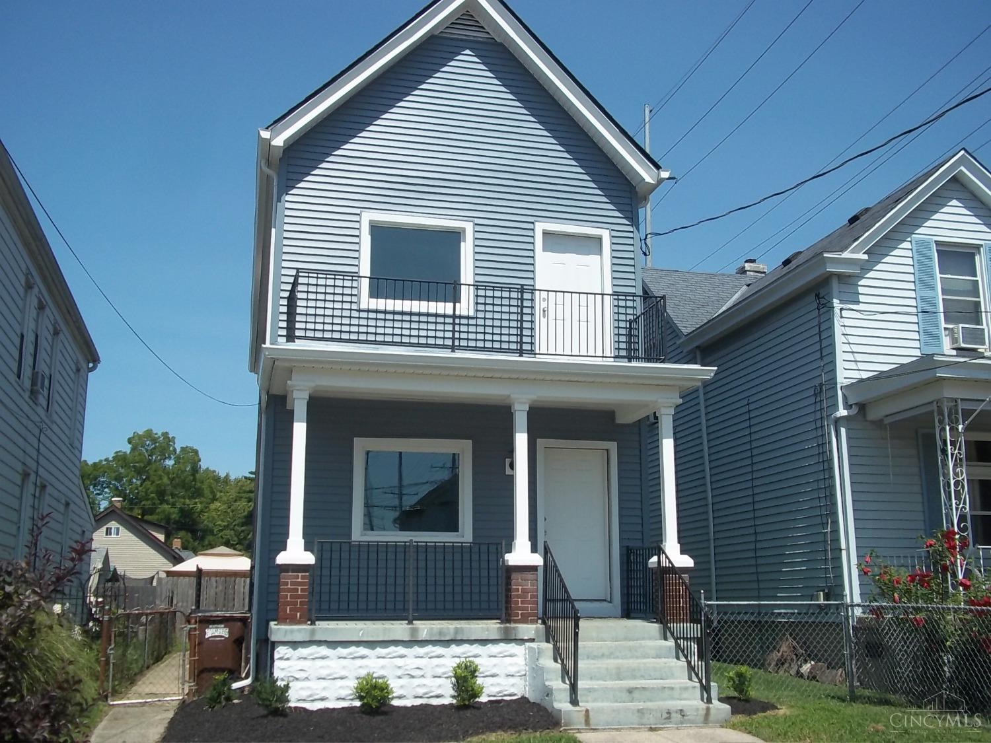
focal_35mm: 36
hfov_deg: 51.4
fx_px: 1031
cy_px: 372
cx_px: 496
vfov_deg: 39.7
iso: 80
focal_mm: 6.5
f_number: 8
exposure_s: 1/250
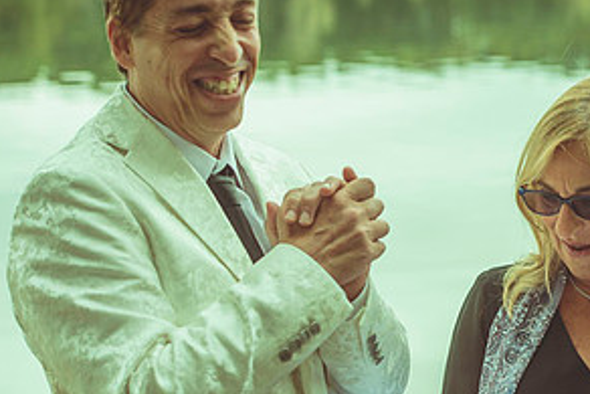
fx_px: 2279
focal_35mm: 139
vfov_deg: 9.9
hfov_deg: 14.6
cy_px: 258
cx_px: 564
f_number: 5
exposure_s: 1/200
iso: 160
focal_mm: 70
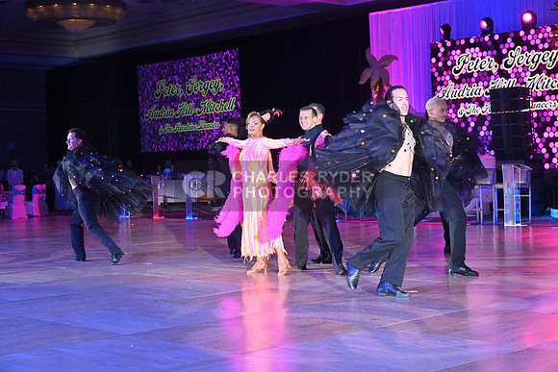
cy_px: 186
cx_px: 279
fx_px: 961
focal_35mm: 62
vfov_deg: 21.9
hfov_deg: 32.4
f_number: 8
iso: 6400
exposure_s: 1/400
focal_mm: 62
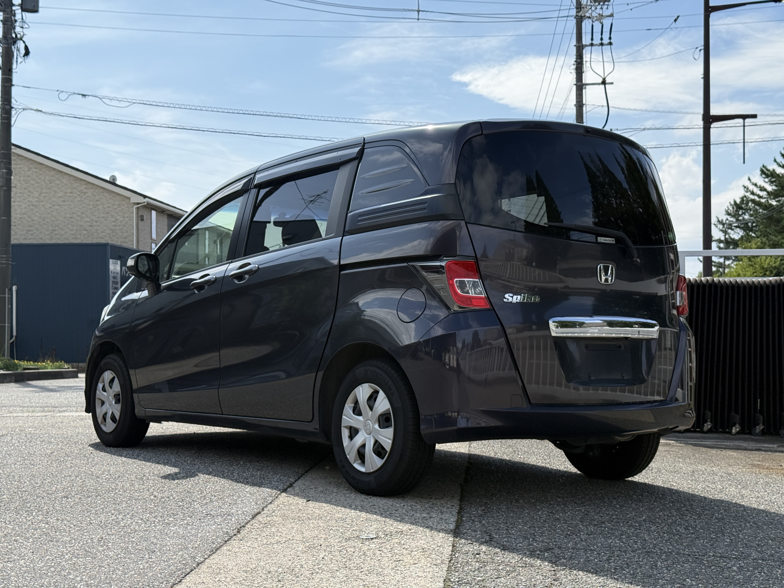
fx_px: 1087
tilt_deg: +2.1
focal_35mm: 48
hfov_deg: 39.7
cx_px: 392
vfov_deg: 30.3
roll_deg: +0.1
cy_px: 294
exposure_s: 1/6536
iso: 100
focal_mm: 6.76
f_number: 1.78
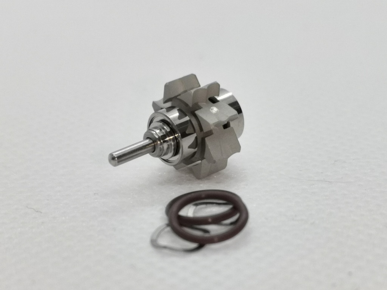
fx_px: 559
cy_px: 145
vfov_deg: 29.1
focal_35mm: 50
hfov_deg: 38.2
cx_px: 194
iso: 50
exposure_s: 1/154
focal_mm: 3.95
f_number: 1.8
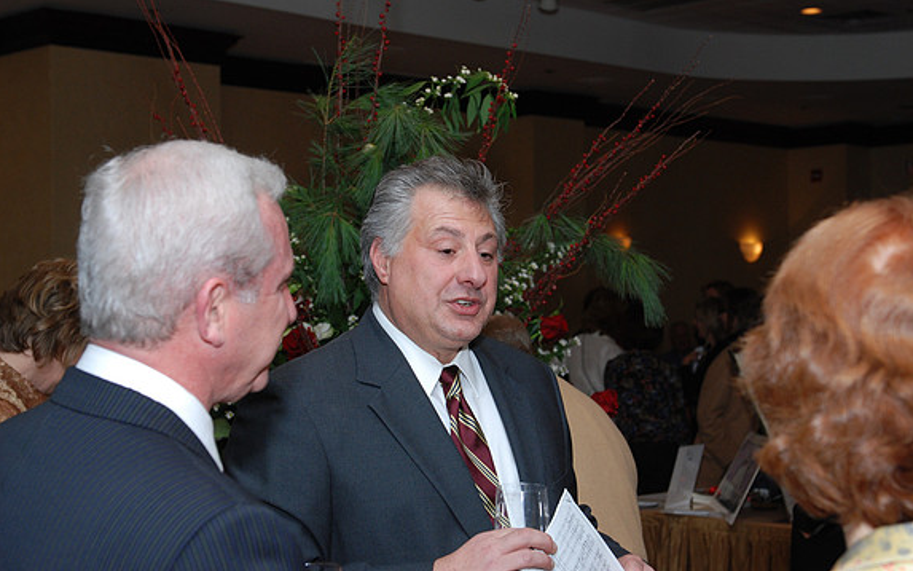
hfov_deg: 33.0
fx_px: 1543
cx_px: 457
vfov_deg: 21.0
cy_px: 281
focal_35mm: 62
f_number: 5
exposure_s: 1/100
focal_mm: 40
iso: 400
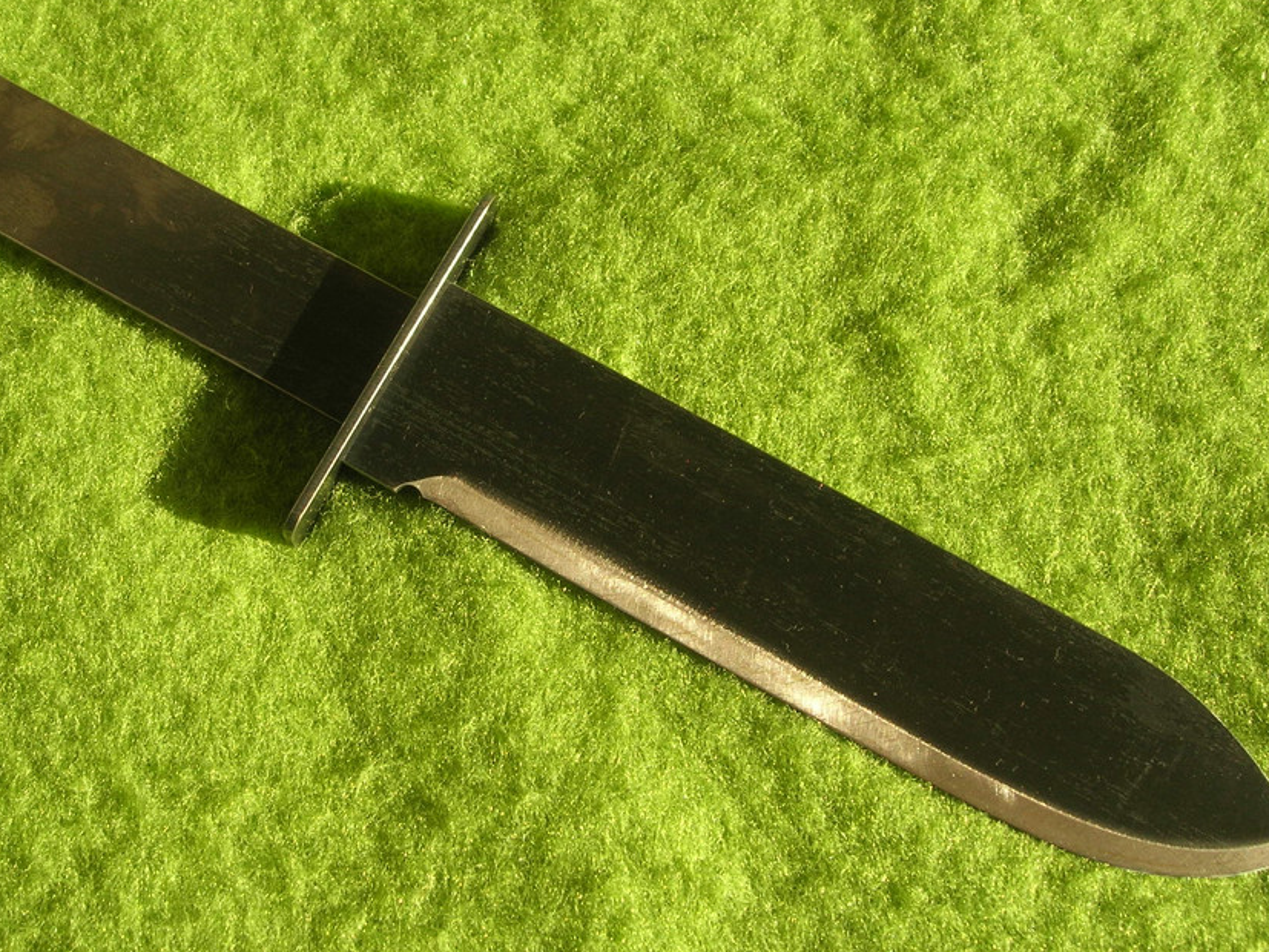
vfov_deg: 29.7
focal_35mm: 49
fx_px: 1796
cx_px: 532
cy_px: 435
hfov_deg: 38.8
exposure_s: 1/91
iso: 64
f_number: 4.8
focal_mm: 7.8
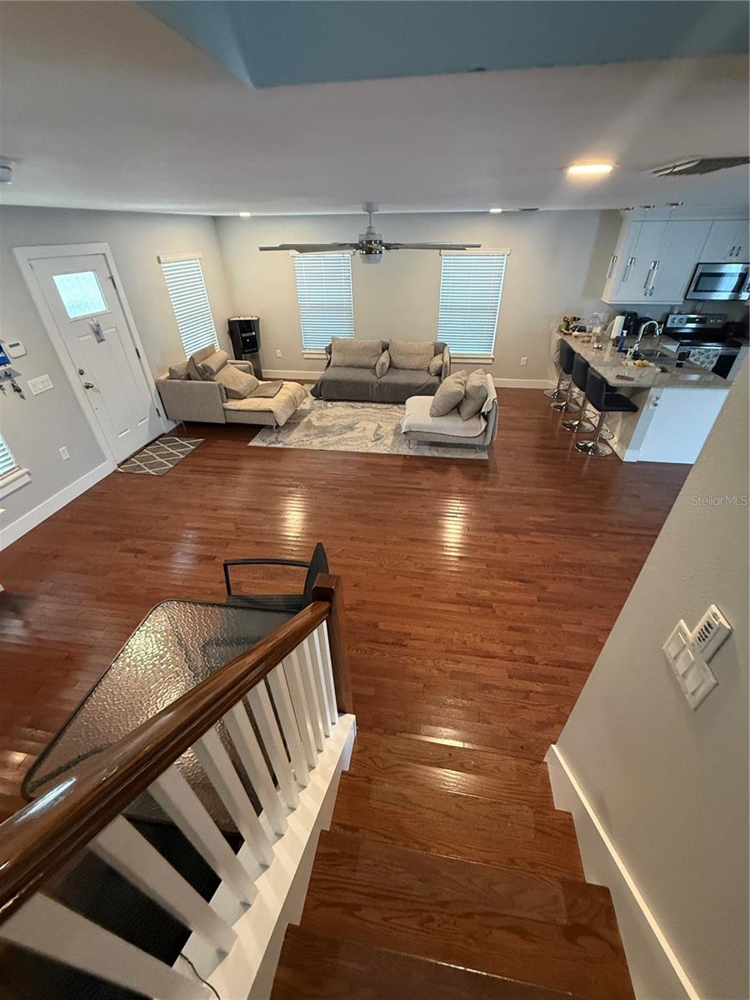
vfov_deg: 102.1
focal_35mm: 14
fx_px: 404
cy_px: 500
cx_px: 375
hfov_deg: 85.7
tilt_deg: -32.4
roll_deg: -0.5
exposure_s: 1/60
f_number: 2.2
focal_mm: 2.22
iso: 500
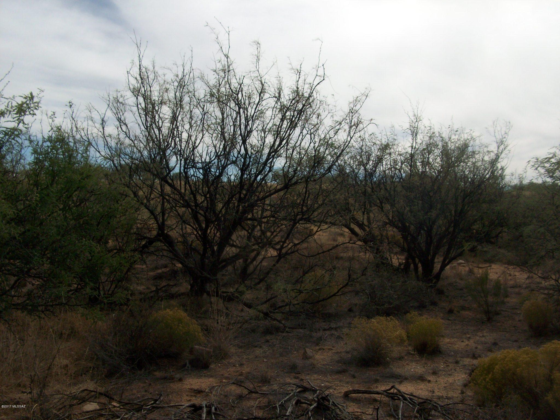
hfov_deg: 54.0
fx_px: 550
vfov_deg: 41.8
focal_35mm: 34
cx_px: 280
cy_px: 210
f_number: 5.5
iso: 64
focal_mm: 5.7
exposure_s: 1/758
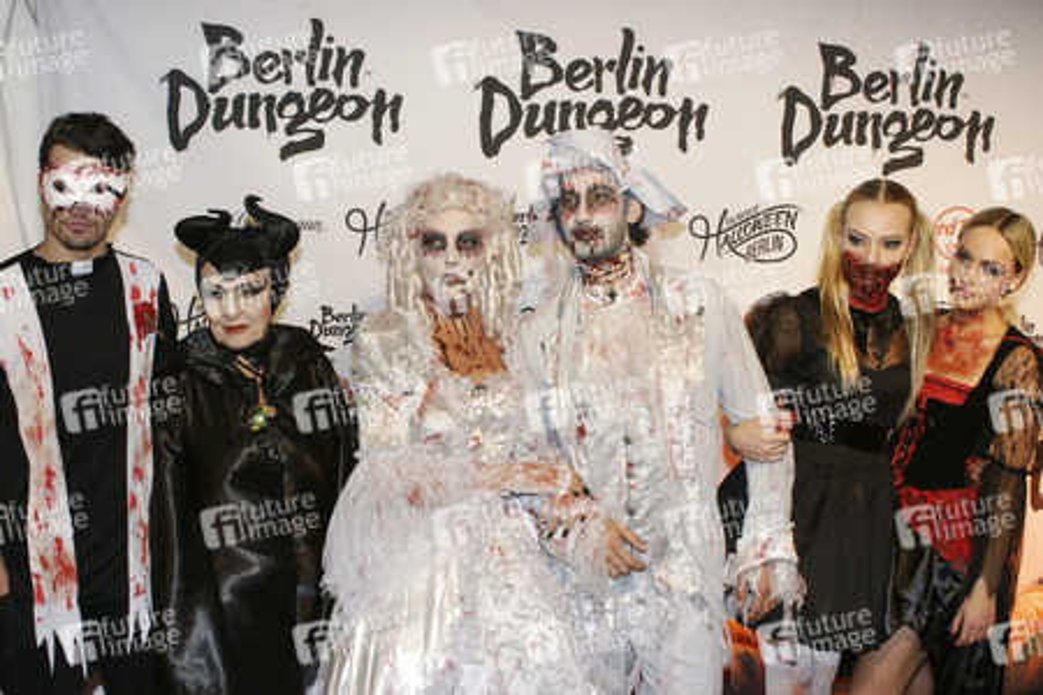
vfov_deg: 31.9
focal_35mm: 42
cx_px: 522
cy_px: 348
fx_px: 1217
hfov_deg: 46.4
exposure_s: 1/250
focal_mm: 28
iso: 640
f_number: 5.6
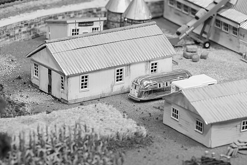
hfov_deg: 8.7
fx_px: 1619
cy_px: 82
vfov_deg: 5.8
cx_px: 151
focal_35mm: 236
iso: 3200
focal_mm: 120
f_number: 7.1
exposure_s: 1/80
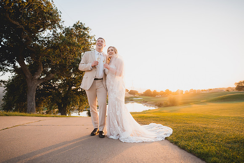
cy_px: 82
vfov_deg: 67.4
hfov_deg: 90.0
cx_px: 122
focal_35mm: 18
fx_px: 122
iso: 1250
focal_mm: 18
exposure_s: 1/1250
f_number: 2.8
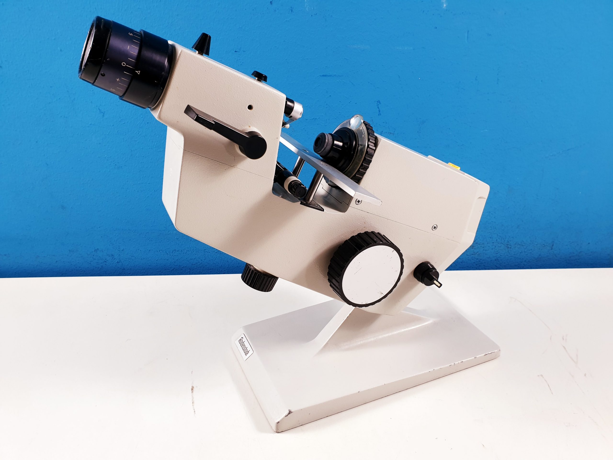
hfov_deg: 67.3
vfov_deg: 53.1
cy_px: 230
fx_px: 460
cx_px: 306
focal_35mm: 26
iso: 100
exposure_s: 1/50
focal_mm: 4.3
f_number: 2.4
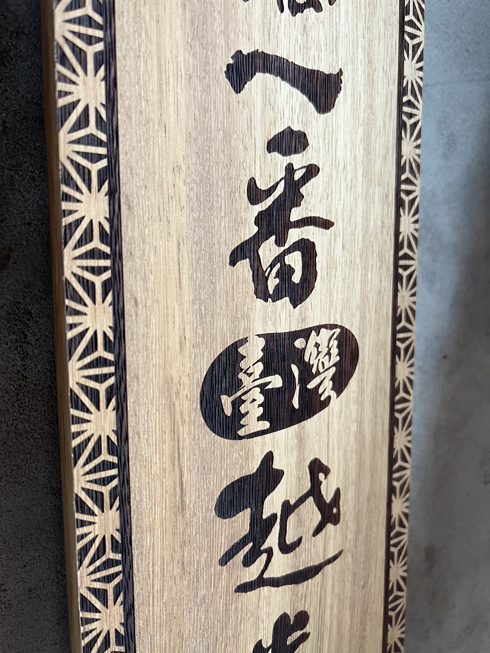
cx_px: 245
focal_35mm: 26
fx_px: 491
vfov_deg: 67.3
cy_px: 326
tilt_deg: -6.1
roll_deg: +0.4
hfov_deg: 53.1
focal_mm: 5.7
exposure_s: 1/70
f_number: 1.5
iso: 125
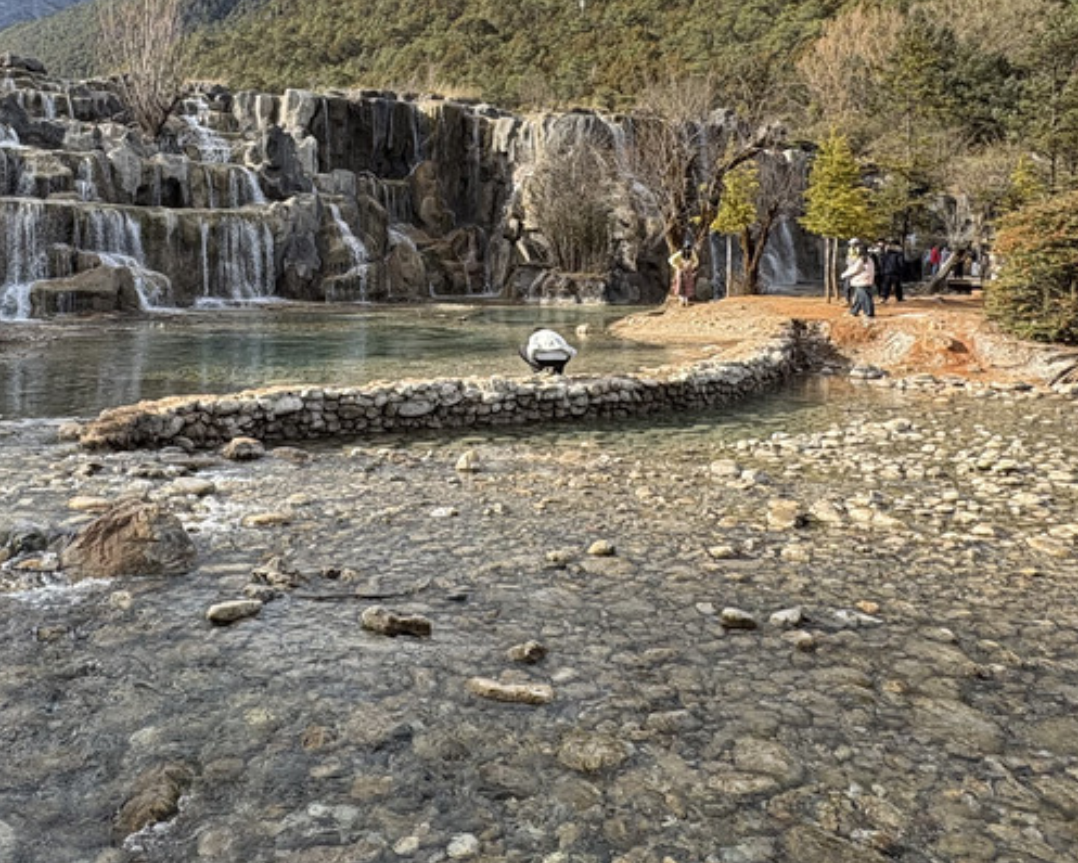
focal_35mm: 33
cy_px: 262
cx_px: 429
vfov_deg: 43.7
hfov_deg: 53.8
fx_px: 1053
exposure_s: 1/600
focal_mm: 2.22
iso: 64
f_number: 2.2
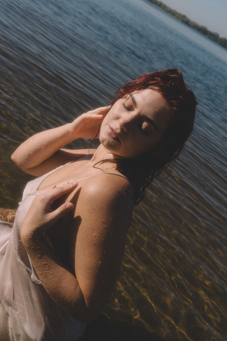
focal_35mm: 42
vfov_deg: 46.4
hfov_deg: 31.9
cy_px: 170
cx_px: 114
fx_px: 397
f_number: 6.3
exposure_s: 1/800
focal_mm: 28
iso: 100
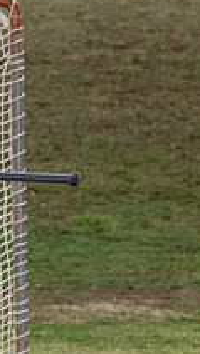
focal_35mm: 240
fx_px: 2258
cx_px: -204
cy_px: 315
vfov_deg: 8.9
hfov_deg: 5.0
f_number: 5
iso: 80
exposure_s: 1/200
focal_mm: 70
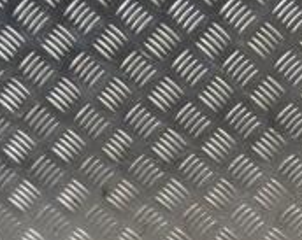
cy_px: 280
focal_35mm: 128
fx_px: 1142
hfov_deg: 14.6
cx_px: 348
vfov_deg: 11.8
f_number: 5
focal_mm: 26
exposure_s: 1/100
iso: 400
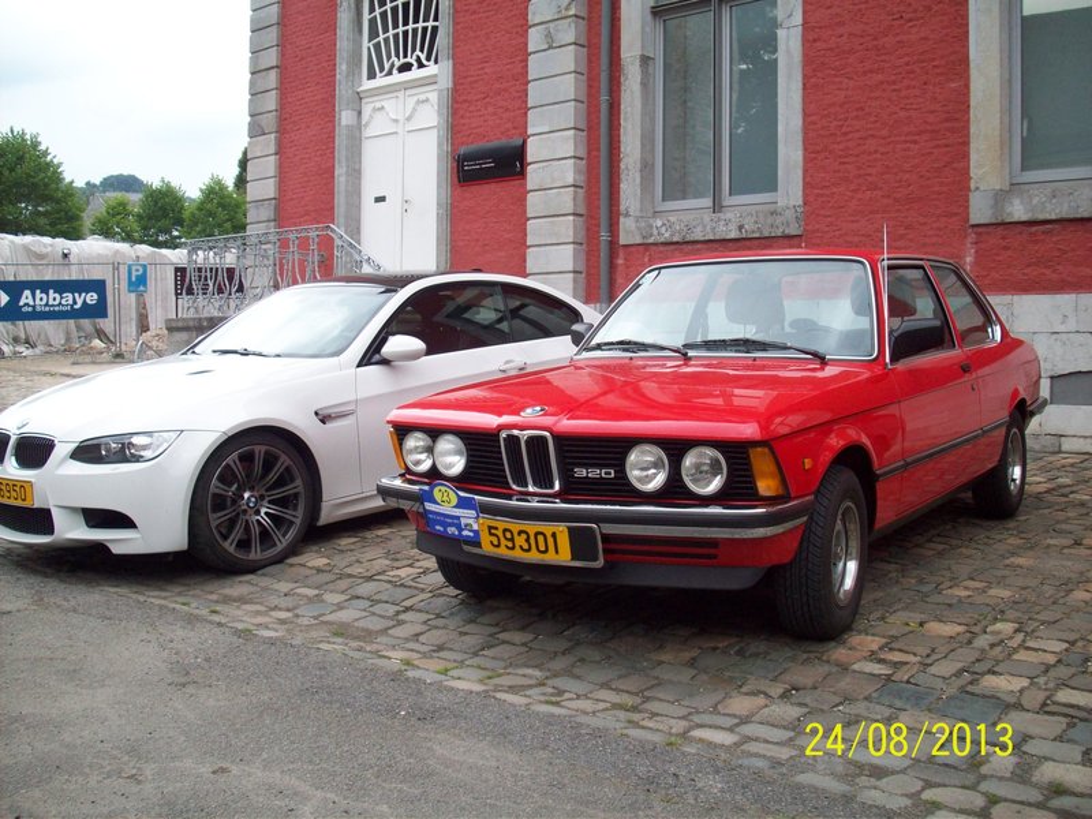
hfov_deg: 50.1
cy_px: 410
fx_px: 1167
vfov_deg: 38.7
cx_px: 546
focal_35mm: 37
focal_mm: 6.2
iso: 80
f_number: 2.8
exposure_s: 1/306
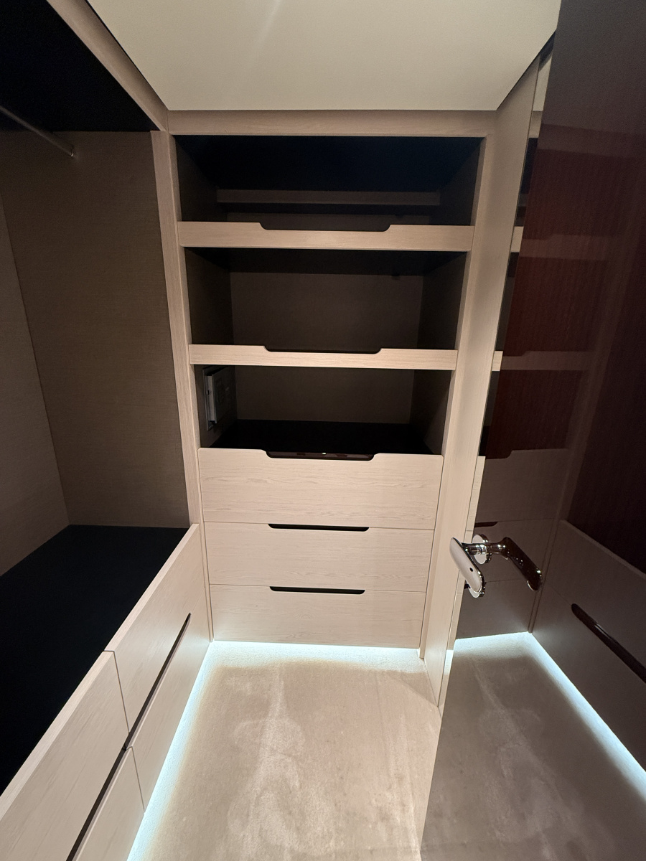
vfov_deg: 102.1
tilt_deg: -17.0
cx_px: 323
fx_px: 348
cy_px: 430
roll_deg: -2.3
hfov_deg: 85.7
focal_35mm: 14
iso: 400
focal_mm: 2.22
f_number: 2.2
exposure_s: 1/50
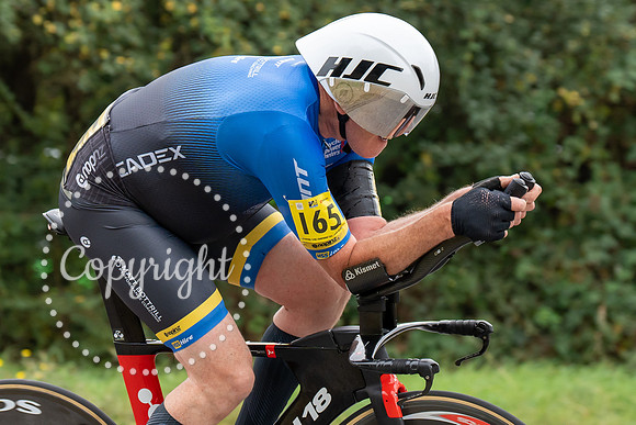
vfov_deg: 7.1
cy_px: 222
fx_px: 3416
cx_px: 282
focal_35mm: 193
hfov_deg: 10.6
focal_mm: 90
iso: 800
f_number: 4
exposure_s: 1/1000
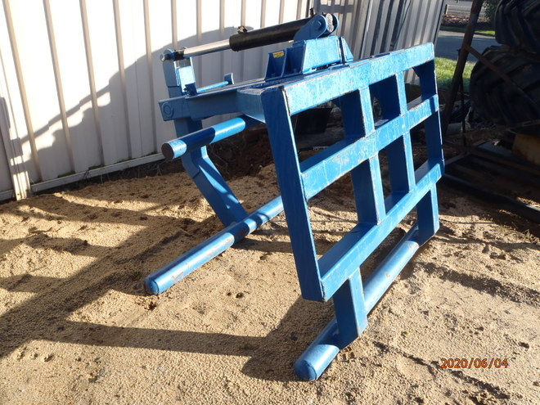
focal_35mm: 28
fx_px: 437
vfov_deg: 49.7
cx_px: 270
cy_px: 202
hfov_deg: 63.4
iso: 80
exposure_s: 1/160
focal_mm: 5
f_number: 4.5
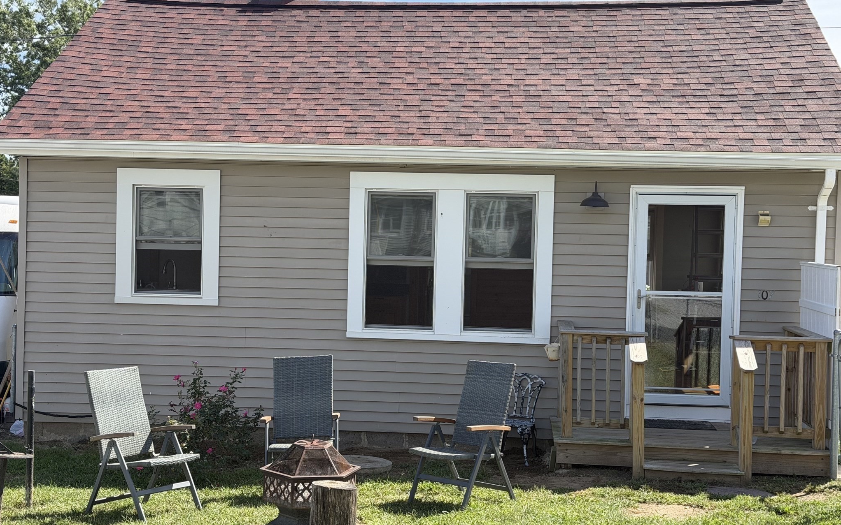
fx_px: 1169
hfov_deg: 39.6
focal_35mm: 51
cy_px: 270
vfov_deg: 25.3
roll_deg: -1.9
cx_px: 420
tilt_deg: -2.1
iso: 80
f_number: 1.78
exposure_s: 1/1285
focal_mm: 6.76
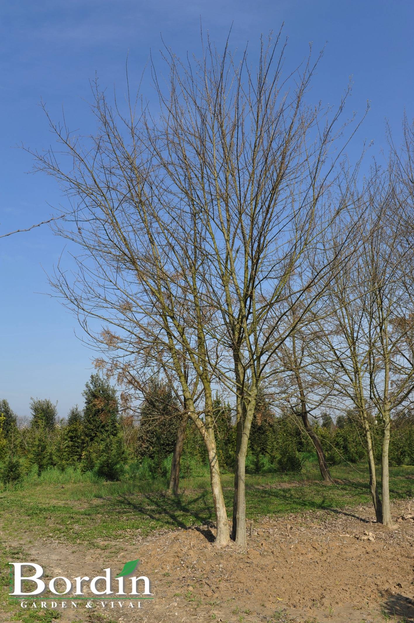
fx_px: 553
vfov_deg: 58.7
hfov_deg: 41.1
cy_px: 312
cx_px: 207
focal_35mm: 32
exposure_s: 1/320
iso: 200
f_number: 9
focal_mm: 32
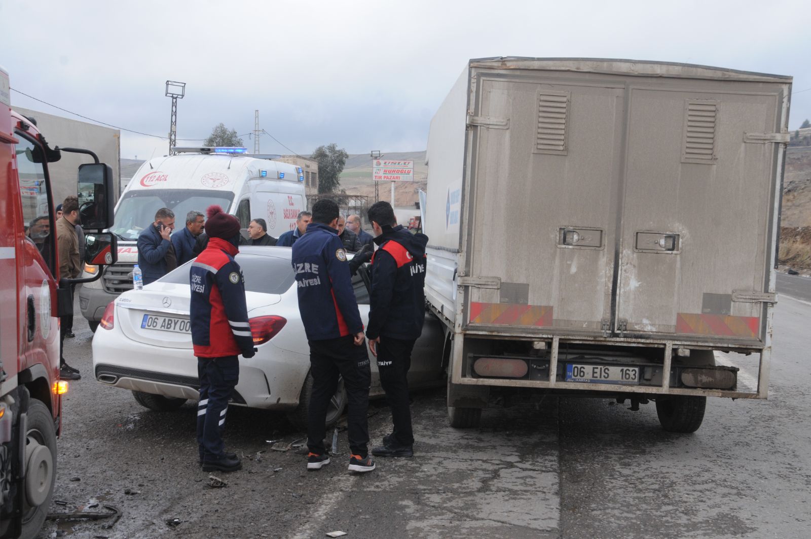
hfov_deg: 43.7
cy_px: 270
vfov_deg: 29.8
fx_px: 1012
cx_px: 406
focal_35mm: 45
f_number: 9
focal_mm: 30
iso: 500
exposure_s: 1/320
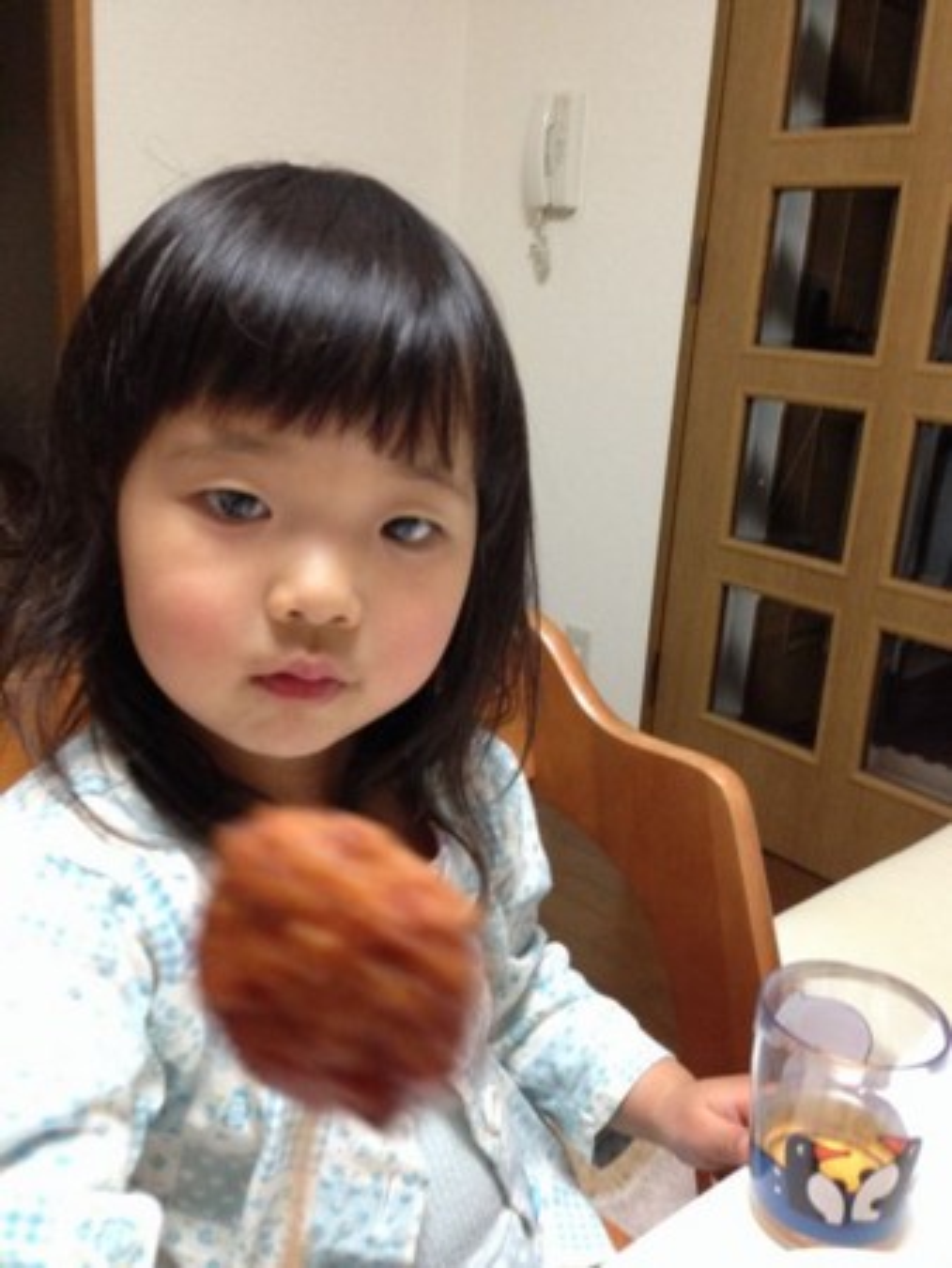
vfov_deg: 55.3
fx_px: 1209
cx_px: 476
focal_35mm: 33
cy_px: 634
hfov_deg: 43.0
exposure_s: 1/20
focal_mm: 4.12
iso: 320
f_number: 2.4
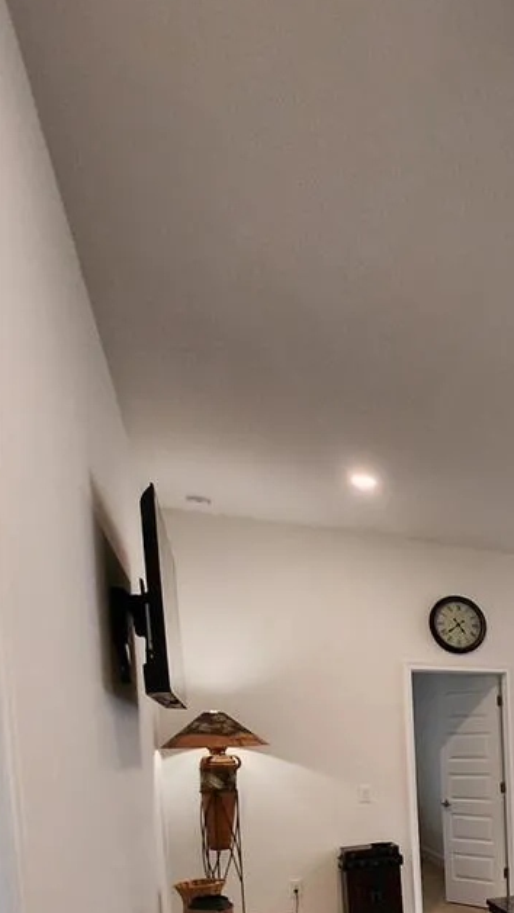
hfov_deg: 33.1
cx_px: 649
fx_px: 654
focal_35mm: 27
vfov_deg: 61.0
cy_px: 791
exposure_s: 1/60
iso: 200
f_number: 2.2
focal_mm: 1.7
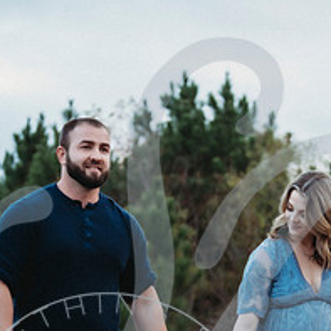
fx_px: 1471
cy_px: 321
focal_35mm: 136
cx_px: 183
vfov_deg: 12.7
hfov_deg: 12.8
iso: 640
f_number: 2.8
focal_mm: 70
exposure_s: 1/250
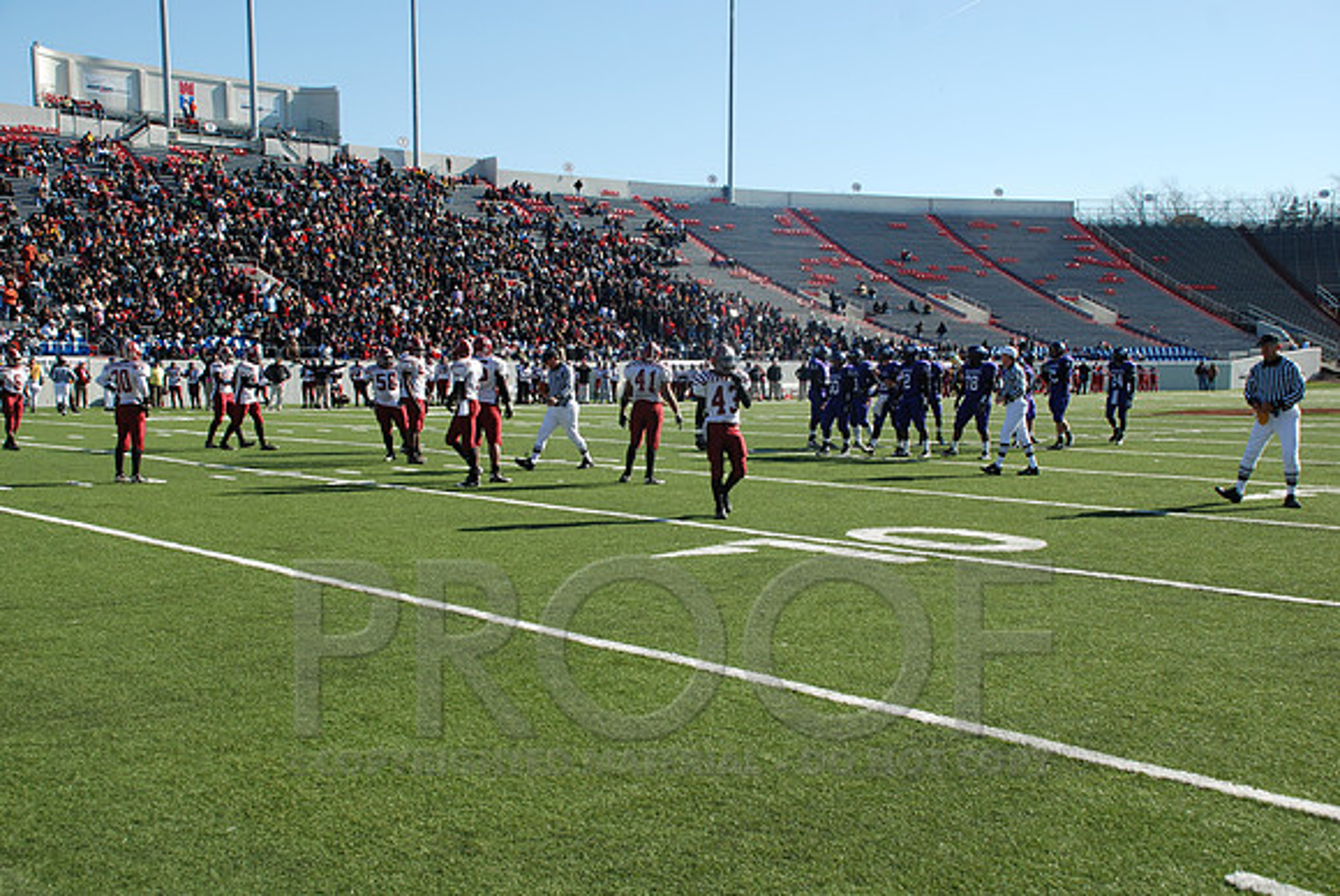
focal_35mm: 42
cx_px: 670
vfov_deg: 32.0
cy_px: 448
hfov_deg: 46.4
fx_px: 1565
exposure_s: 1/200
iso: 100
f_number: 7.1
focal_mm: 28
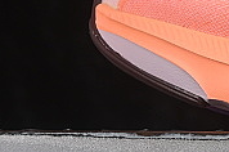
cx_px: 521
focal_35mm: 456
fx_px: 2895
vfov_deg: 3.0
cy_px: -158
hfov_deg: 4.4
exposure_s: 1/100
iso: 160
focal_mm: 50
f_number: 8
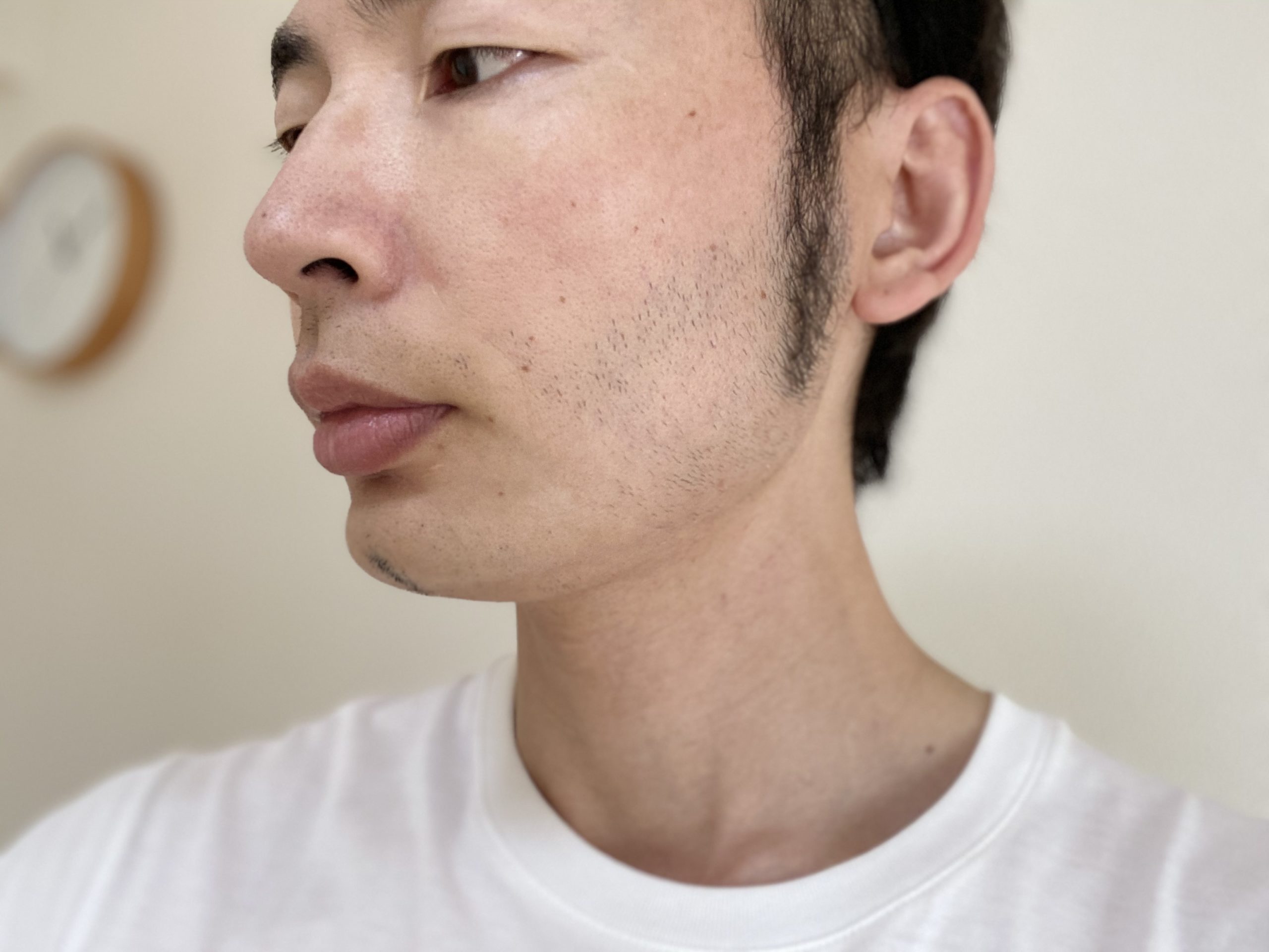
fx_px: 1100
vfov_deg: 46.8
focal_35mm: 30
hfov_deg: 60.0
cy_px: 476
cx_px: 634
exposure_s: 1/50
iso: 80
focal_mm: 2.71
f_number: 2.2
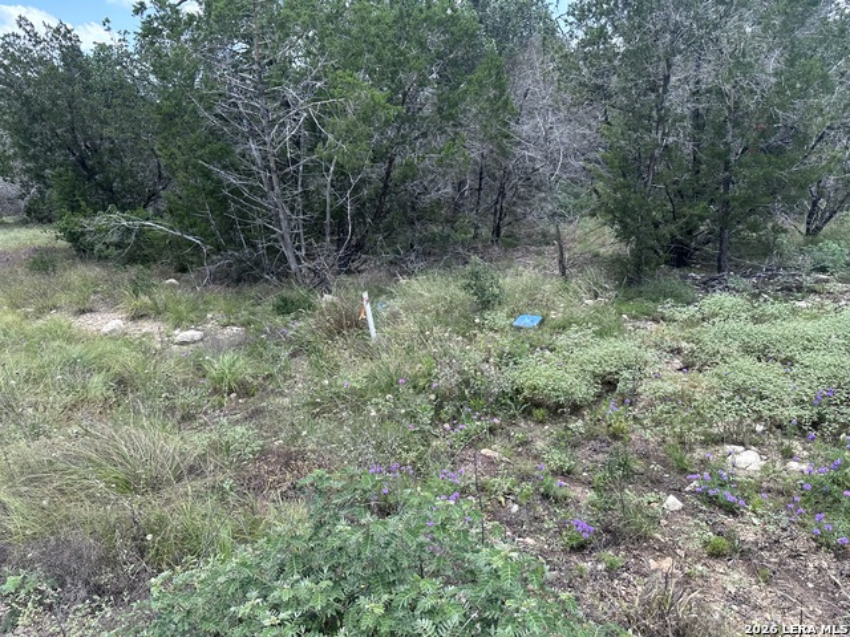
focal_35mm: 24
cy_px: 318
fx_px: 589
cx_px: 425
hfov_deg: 71.6
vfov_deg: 56.8
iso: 80
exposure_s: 1/1692
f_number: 1.78
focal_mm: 6.86
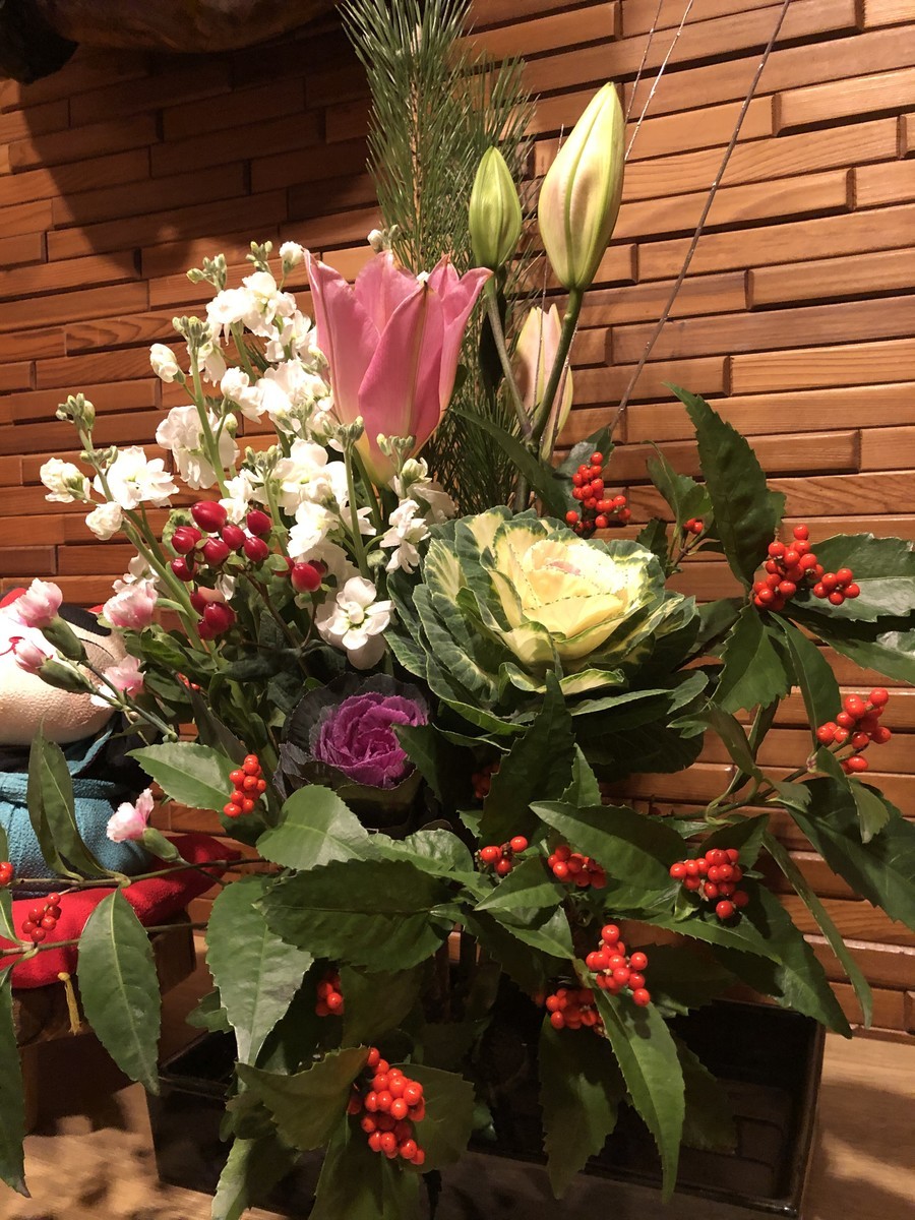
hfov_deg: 49.7
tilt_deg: -2.4
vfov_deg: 63.4
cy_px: 610
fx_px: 987
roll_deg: +2.1
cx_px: 458
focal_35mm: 28
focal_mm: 4
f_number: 1.8
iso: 100
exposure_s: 1/4
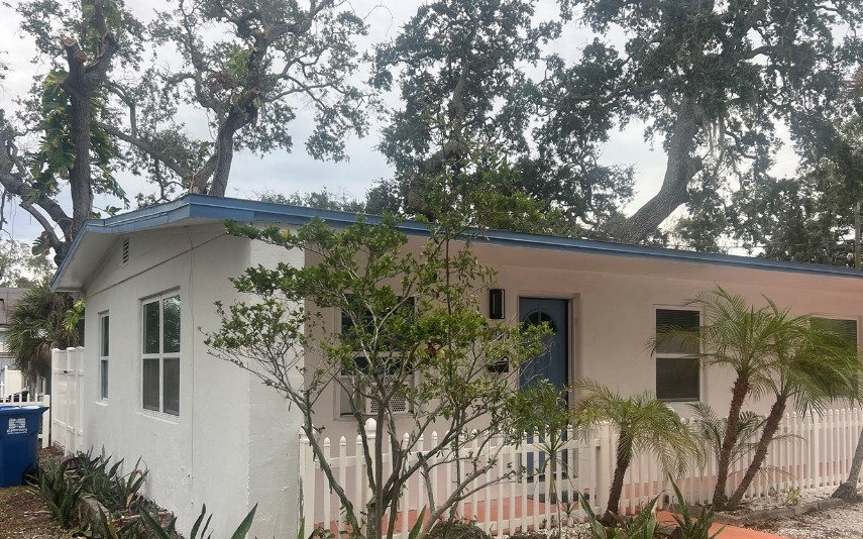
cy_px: 331
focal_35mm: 33
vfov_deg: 38.1
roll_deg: +0.6
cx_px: 454
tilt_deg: +1.8
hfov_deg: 58.1
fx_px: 776
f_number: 1.5
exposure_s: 1/318
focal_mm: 5.7
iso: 50
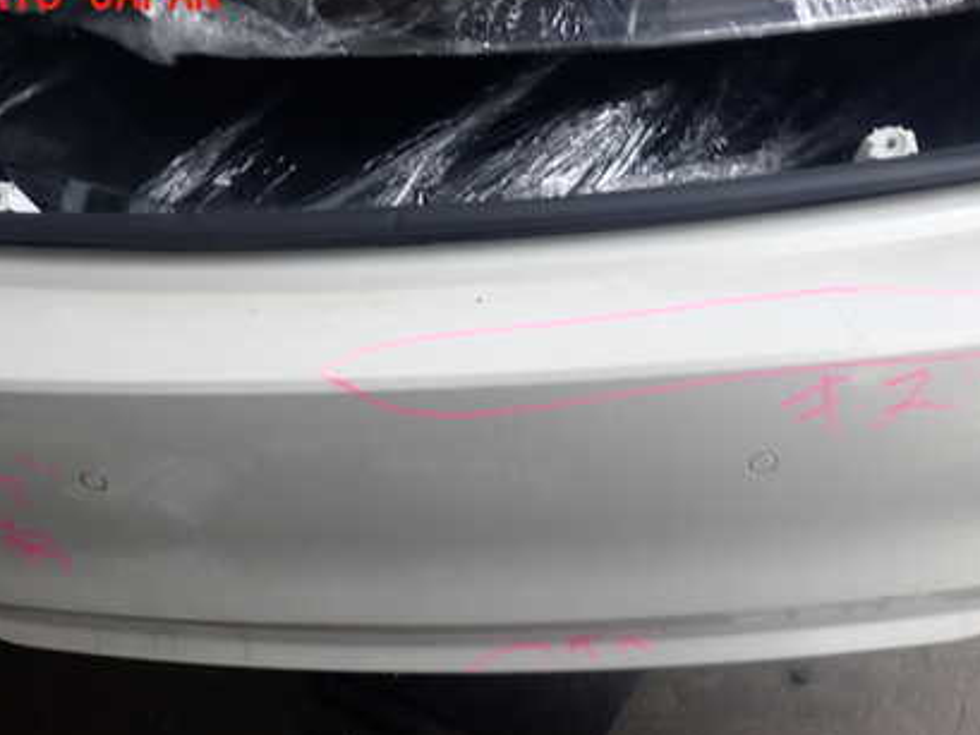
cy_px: 503
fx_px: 1246
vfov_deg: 32.6
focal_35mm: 44
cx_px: 503
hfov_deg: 42.9
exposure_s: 1/60
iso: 200
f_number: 2.3
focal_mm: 5.4
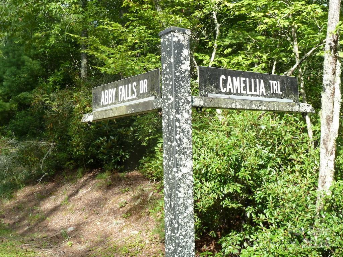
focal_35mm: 48
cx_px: 172
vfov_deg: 30.3
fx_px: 476
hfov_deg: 39.7
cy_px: 128
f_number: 4
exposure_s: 1/250
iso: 160
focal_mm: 7.9
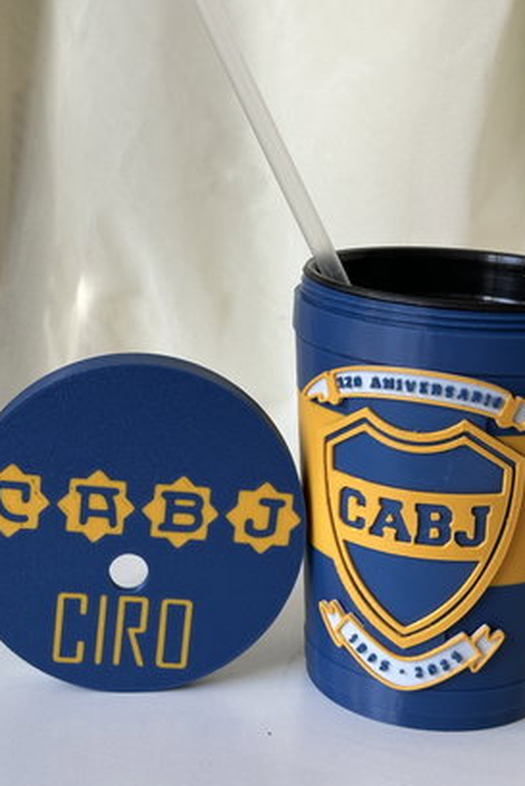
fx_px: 1421
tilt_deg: -13.5
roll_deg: -4.6
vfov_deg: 30.9
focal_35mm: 65
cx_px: 288
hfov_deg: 20.9
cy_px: 358
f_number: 1.78
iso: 64
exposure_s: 1/162
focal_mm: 6.86
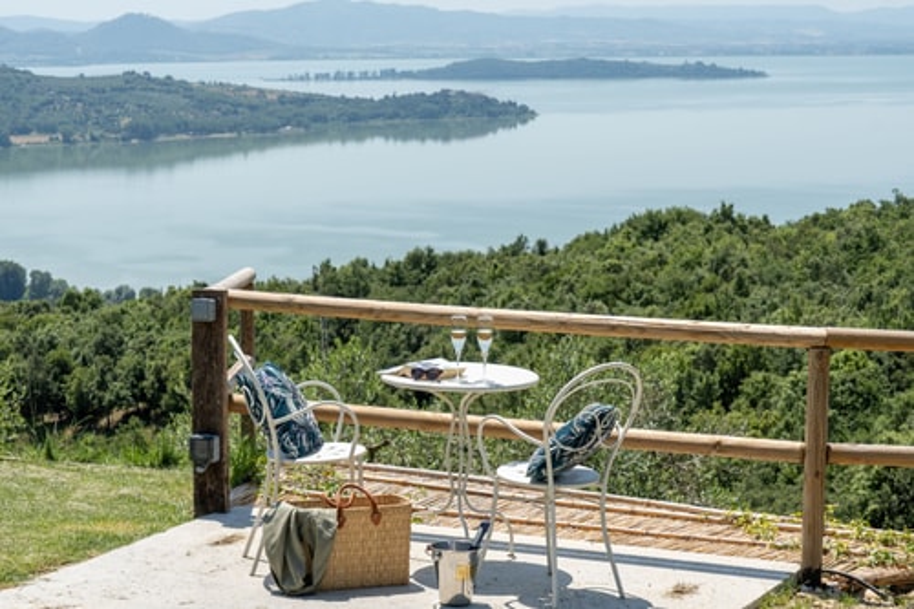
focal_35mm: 97
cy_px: 304
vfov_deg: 14.1
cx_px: 457
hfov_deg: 21.0
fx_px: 2462
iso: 100
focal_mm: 65
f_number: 9
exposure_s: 1/250
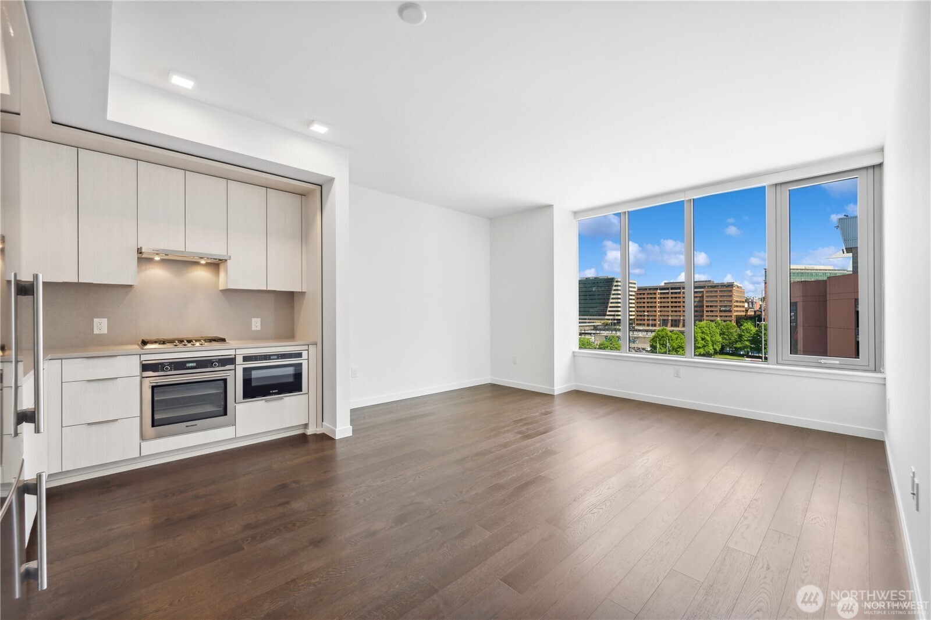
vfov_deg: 81.2
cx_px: 466
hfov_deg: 104.3
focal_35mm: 14
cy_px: 310
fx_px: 362
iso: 200
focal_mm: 14
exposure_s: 1/30
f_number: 8
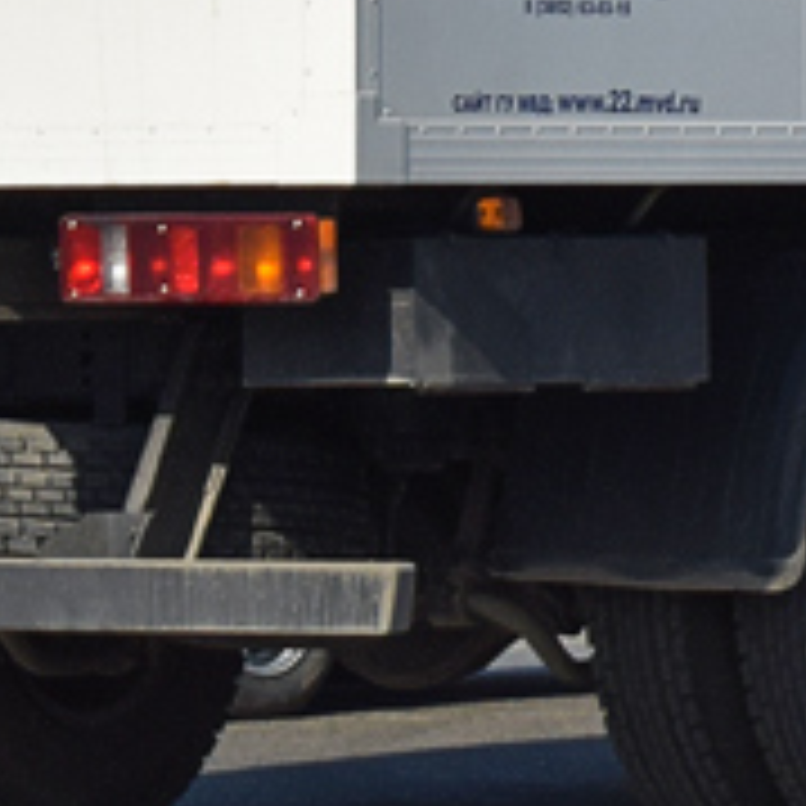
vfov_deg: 3.7
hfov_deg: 3.7
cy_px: -540
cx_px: 801
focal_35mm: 469
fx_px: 12351
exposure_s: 1/1250
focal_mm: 55
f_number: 8
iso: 200
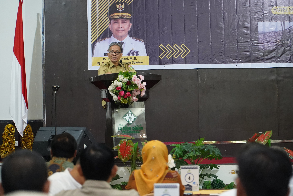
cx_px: 146
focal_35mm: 151
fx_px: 1229
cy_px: 98
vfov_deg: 9.1
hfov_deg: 13.6
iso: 4000
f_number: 4
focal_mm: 101
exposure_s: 1/125
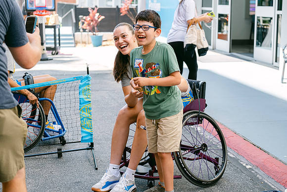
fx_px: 622
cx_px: 144
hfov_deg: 26.0
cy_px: 96
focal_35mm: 78
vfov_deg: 17.5
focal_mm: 52
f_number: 2.8
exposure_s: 1/220
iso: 160
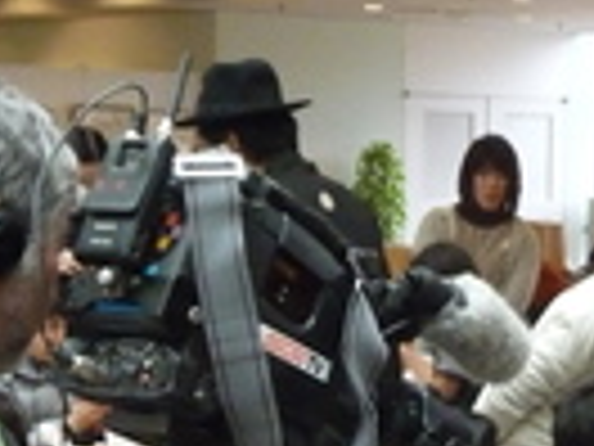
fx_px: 2231
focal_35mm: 130
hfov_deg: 14.8
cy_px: 455
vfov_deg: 11.3
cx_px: 648
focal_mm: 7.1
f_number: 4
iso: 800
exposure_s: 1/60
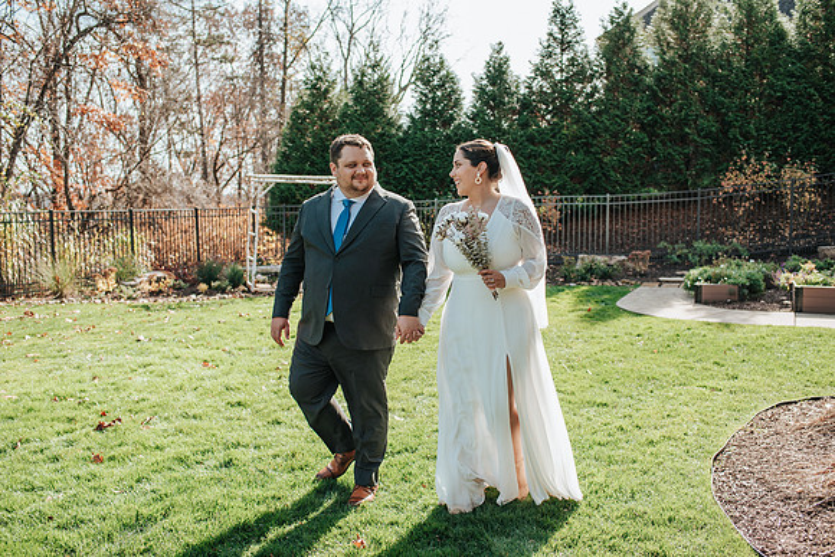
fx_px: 812
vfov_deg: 37.9
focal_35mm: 35
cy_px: 278
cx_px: 418
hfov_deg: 54.4
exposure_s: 1/1250
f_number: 3.5
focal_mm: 35
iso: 320
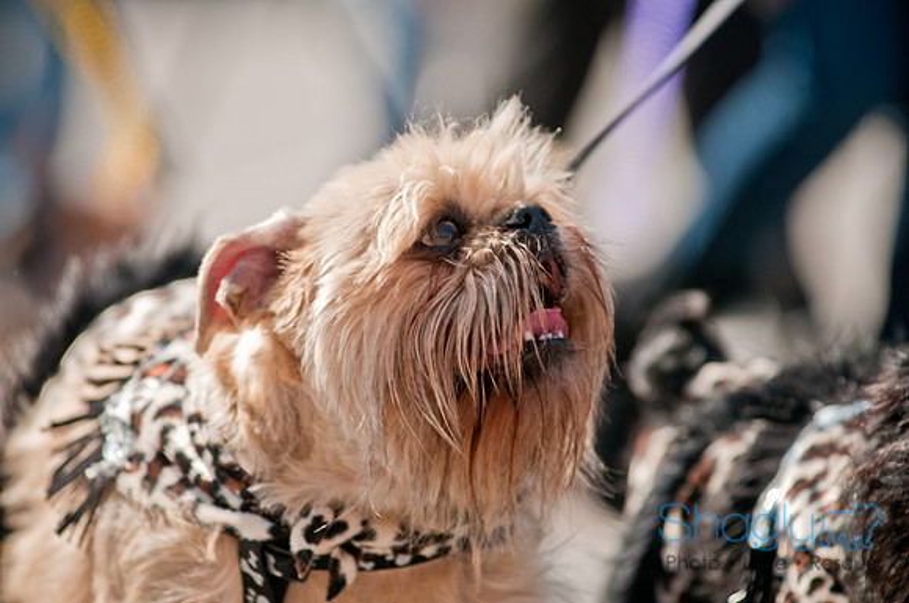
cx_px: 454
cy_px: 302
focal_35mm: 300
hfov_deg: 6.9
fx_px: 7564
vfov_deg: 4.6
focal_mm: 200
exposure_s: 1/1000
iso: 200
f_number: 4
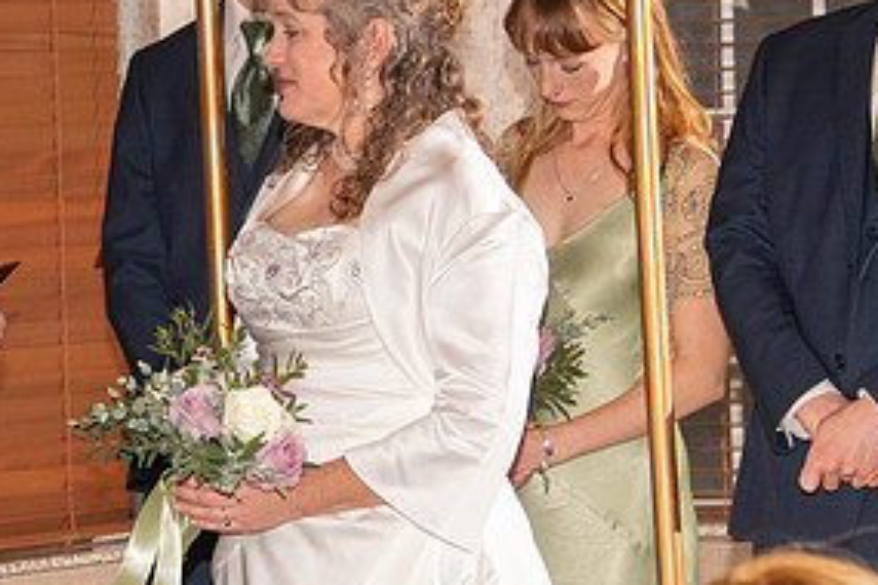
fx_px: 5121
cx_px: 188
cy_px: 242
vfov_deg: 6.5
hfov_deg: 9.8
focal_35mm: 210
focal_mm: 92
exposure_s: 1/160
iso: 1000
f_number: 8
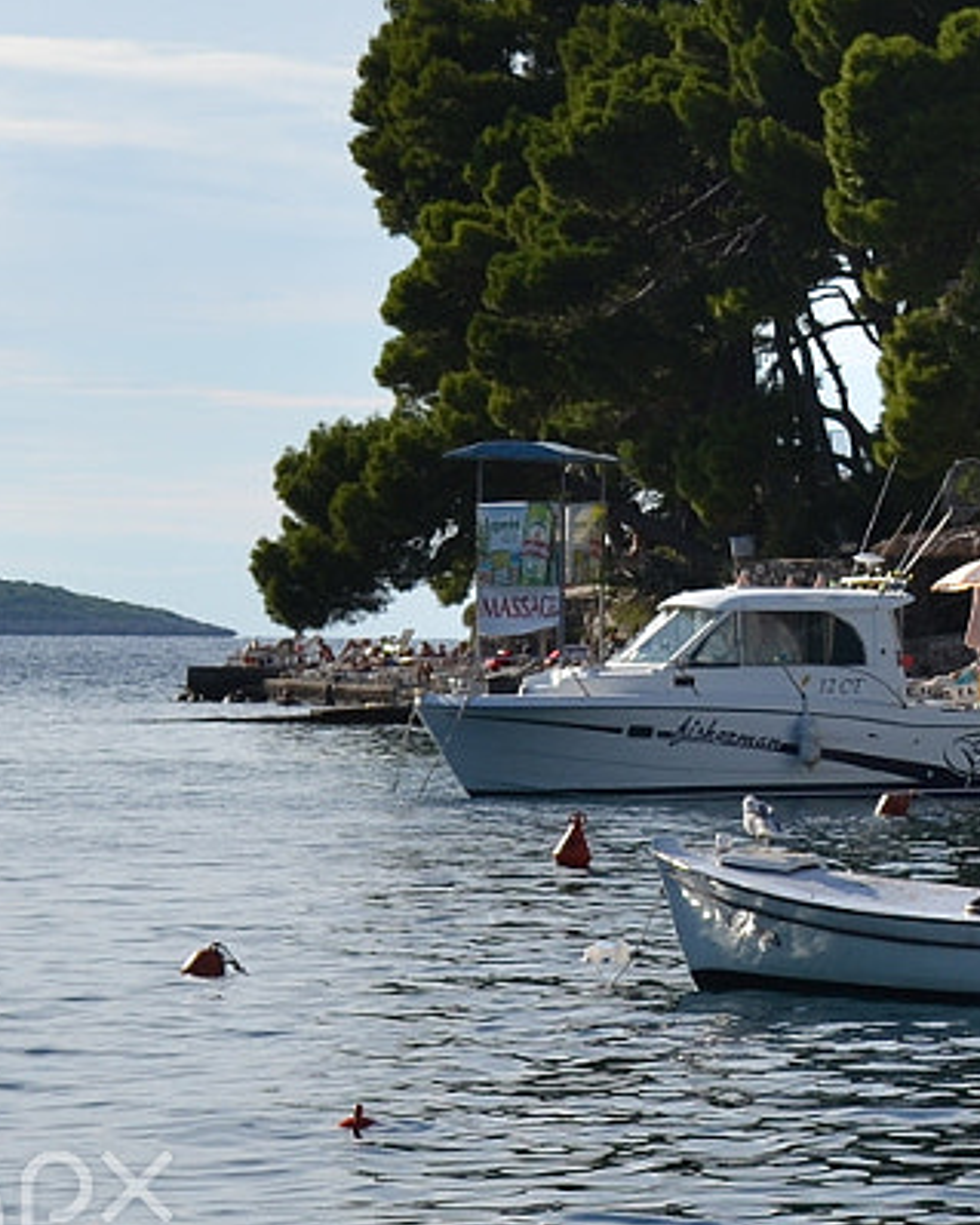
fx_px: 8197
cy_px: -12
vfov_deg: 8.5
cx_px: 1868
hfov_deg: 6.7
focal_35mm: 226
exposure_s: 1/320
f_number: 8
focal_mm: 40
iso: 100
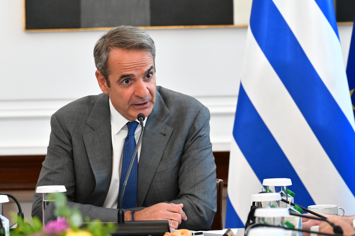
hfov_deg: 6.9
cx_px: 178
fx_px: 2958
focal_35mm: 300
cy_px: 118
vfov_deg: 4.6
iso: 8000
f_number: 5
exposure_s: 1/500
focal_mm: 200
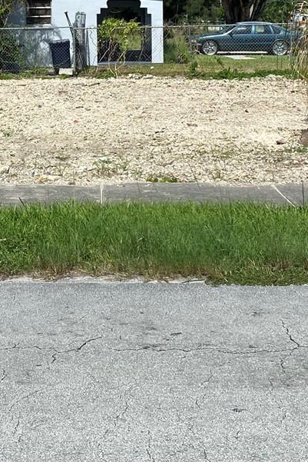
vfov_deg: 27.3
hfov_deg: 18.9
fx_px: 923
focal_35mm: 72
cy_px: 63
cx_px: 93
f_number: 1.8
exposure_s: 1/3731
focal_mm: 4.25
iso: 32
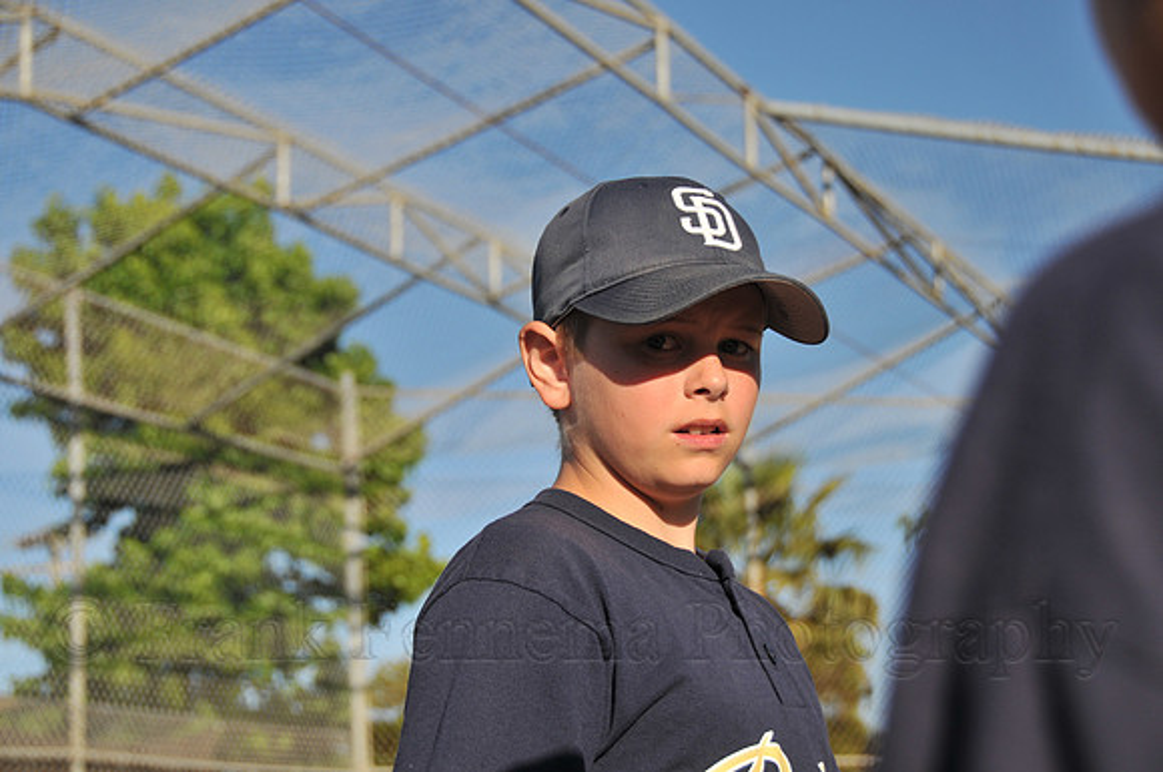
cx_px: 582
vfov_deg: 18.1
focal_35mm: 75
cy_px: 386
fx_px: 2420
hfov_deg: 27.0
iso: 200
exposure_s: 1/500
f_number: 5.6
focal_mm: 50
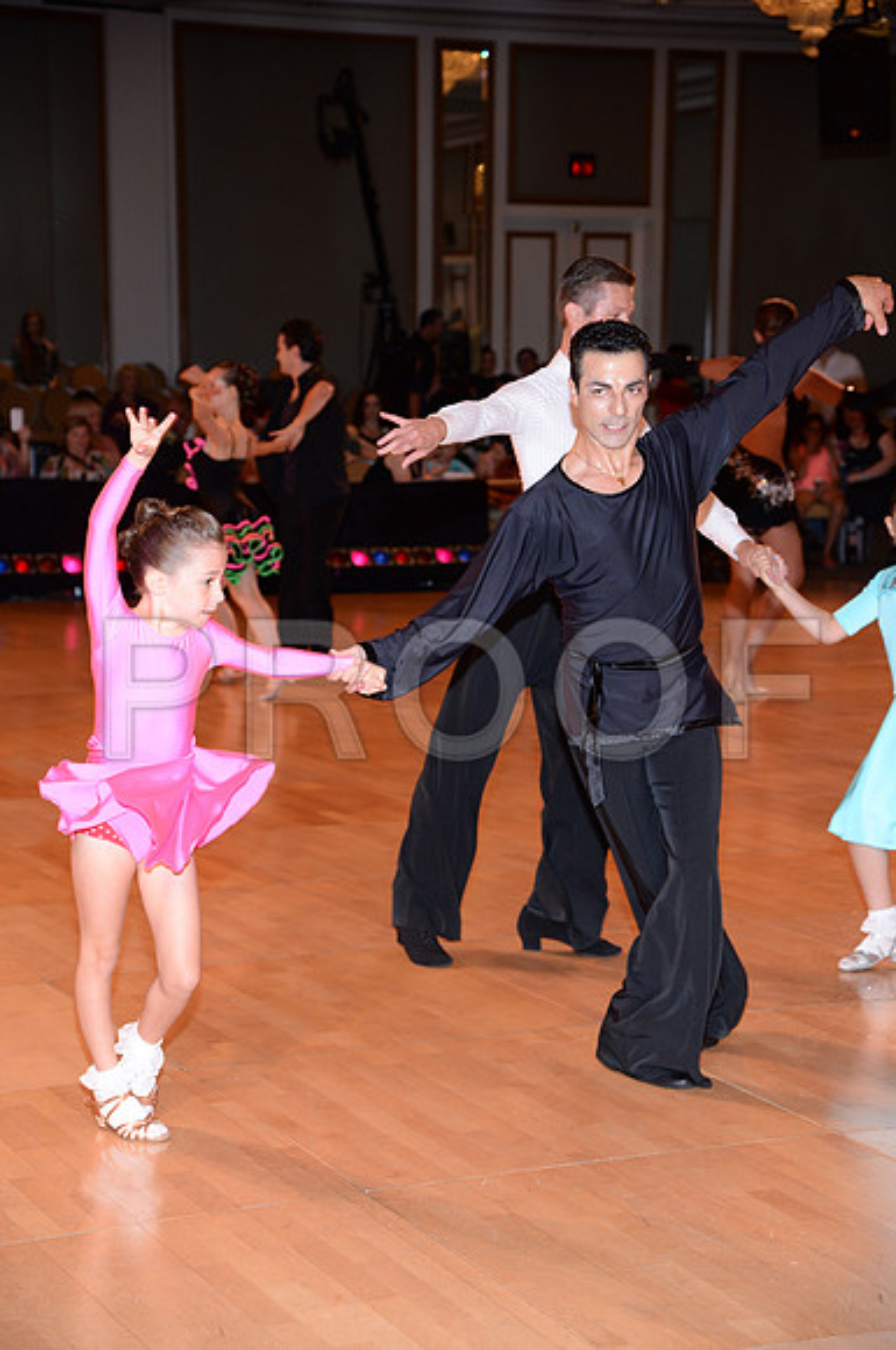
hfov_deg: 17.4
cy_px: 675
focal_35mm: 78
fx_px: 2921
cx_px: 448
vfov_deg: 26.0
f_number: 5
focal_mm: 78
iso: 1250
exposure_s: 1/200
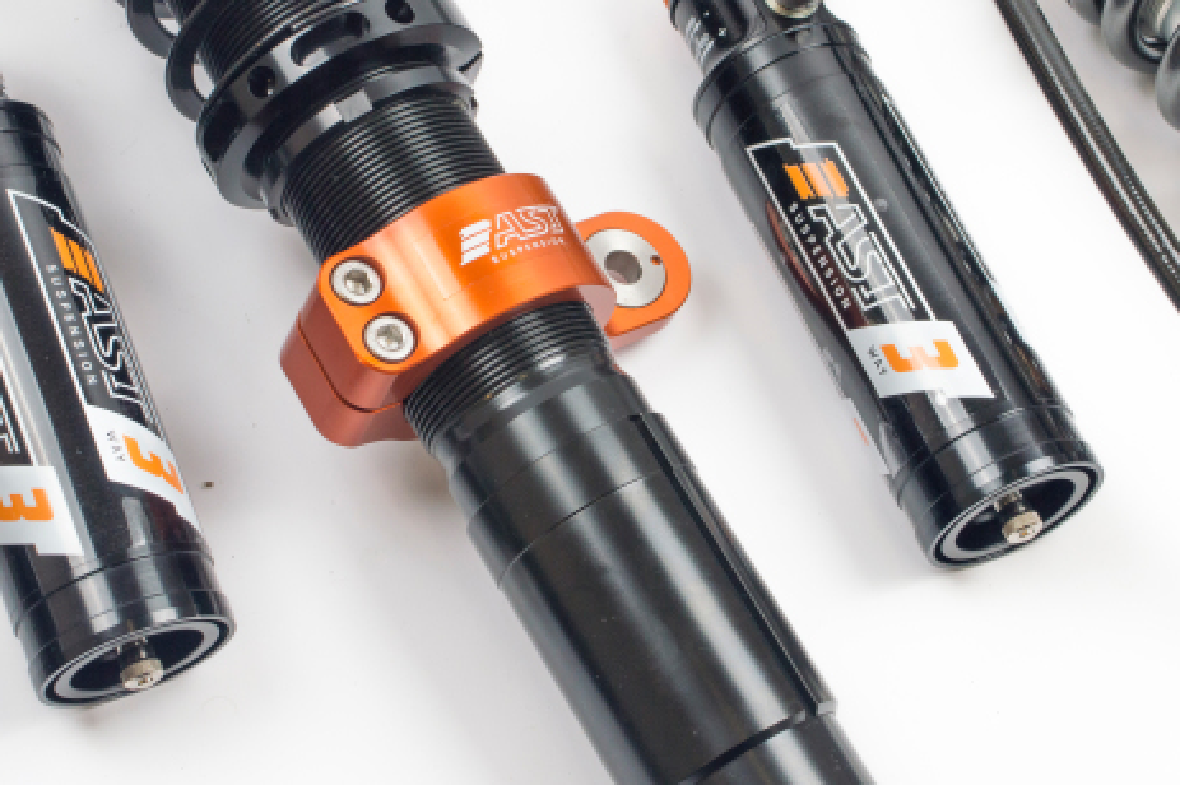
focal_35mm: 83
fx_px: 2719
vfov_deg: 16.4
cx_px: 553
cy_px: 268
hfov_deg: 24.5
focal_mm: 32
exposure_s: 1/15
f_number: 9
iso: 100
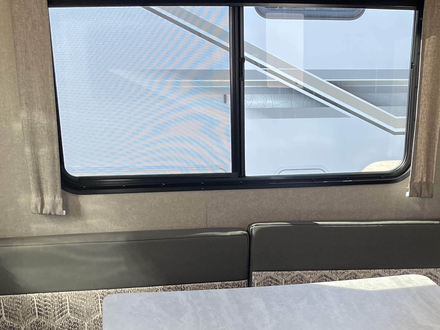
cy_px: 317
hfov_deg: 34.8
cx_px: 268
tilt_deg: -18.0
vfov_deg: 25.5
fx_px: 699
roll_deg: -0.1
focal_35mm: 55
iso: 80
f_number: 1.6
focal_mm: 4.2
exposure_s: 1/121
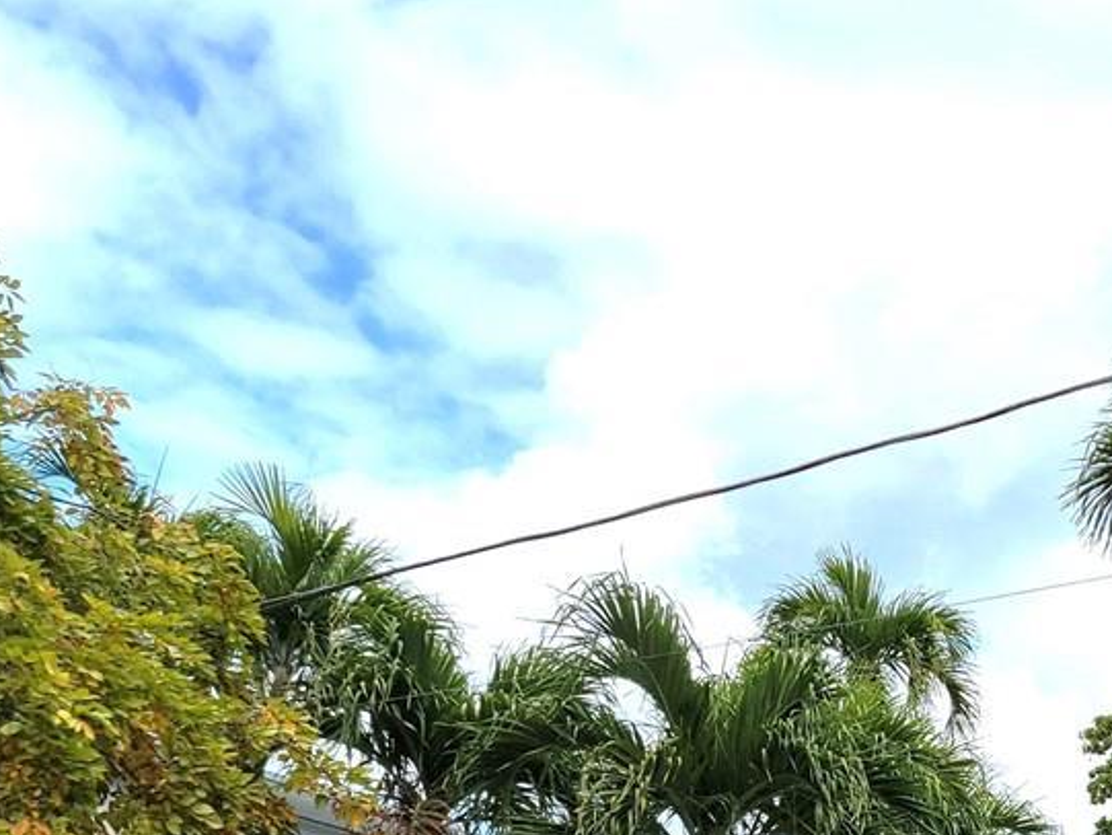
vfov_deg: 19.1
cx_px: 1108
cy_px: 1098
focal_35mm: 71
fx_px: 2281
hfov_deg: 26.0
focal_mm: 6.7
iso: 16
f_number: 1.8
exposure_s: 1/742
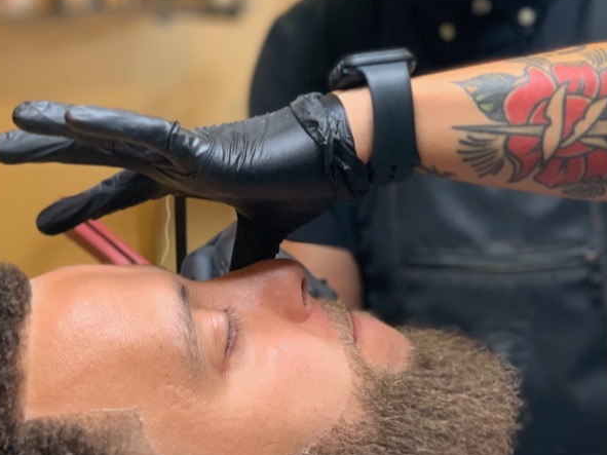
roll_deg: +0.1
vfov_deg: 16.8
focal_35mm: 88
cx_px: 390
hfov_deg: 22.2
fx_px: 1543
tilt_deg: -10.0
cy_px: 188
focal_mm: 6
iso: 100
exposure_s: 1/60
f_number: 2.4
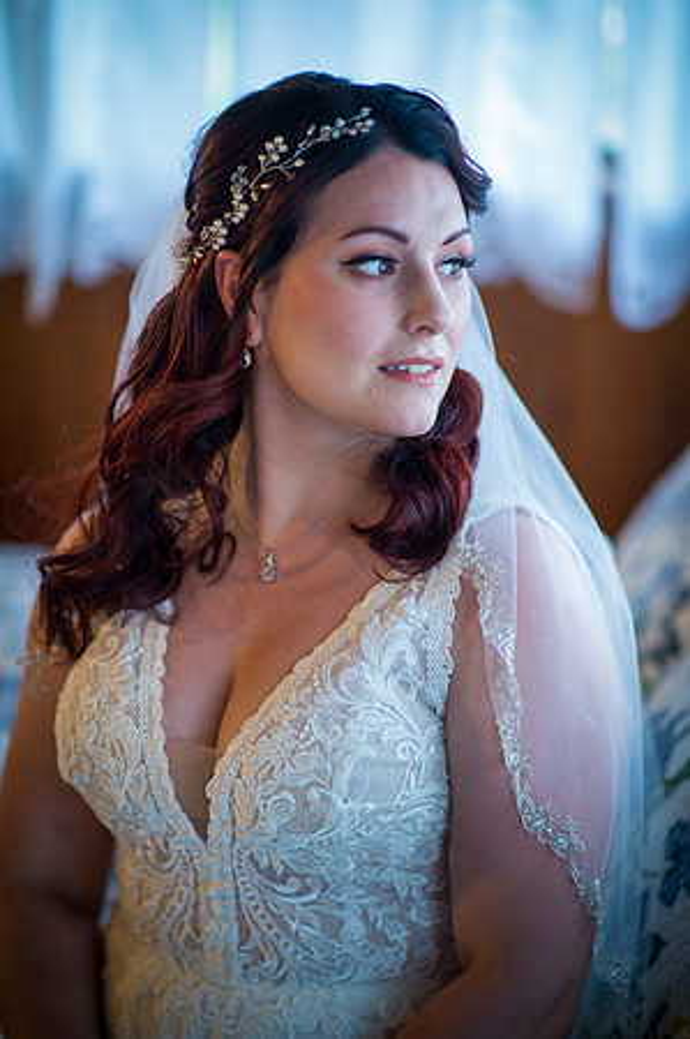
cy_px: 520
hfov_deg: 16.0
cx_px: 345
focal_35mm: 85
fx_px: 2449
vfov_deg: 23.9
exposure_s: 1/45
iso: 400
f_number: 1.4
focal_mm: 85
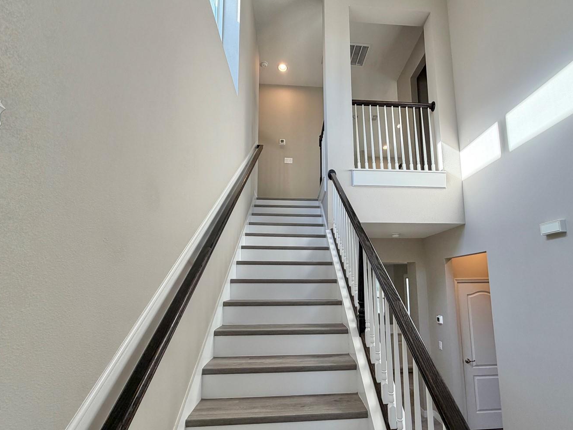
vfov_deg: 74.3
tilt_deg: +7.7
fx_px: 281
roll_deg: +0.9
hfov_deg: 90.7
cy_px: 247
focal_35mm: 17
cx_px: 318
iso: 100
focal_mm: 2.22
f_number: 2.2
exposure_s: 1/120
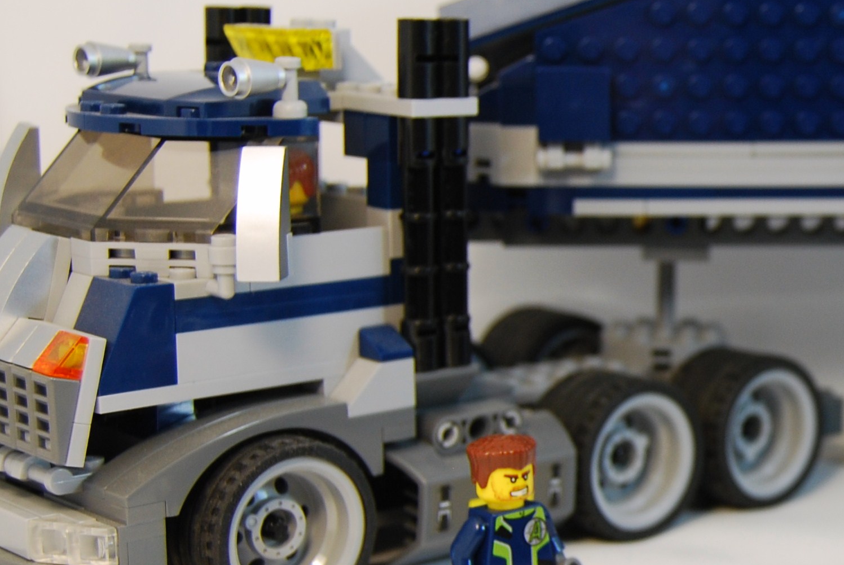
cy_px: 373
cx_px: 893
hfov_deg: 21.7
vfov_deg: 15.3
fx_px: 2096
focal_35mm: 89
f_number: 4.5
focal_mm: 23
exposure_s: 1/80
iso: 200
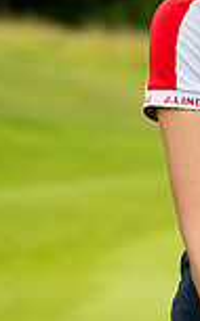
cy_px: 100
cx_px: 531
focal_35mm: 329
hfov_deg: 3.9
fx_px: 2883
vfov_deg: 6.4
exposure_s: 1/500
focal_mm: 85
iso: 400
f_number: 4
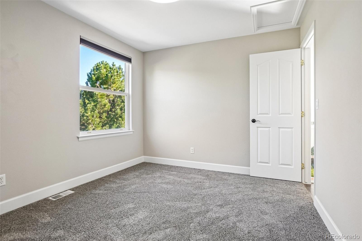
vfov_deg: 67.4
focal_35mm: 18
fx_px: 181
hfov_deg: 90.0
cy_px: 120
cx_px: 181
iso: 400
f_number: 8
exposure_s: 1/30
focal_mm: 12
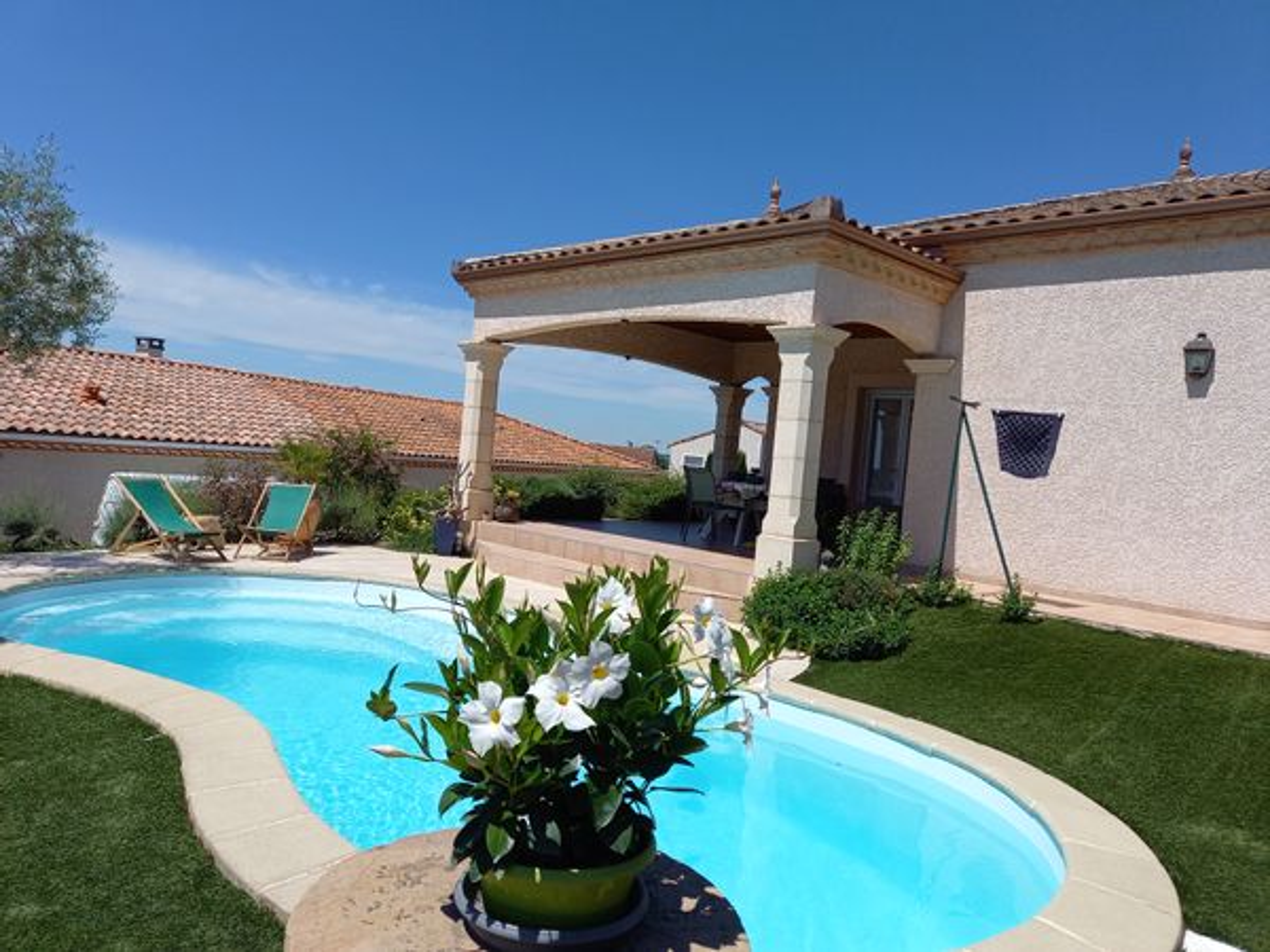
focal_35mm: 25
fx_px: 917
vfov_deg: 54.9
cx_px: 635
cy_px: 476
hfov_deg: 69.4
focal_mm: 4.6
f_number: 2
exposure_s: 1/1502
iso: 50
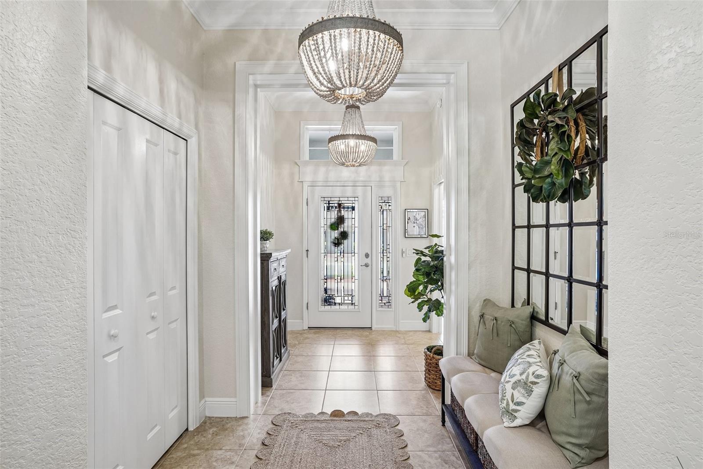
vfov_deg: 67.4
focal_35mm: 18
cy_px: 234
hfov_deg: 90.0
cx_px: 352
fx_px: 351
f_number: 8
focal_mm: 18
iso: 400
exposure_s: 1/15
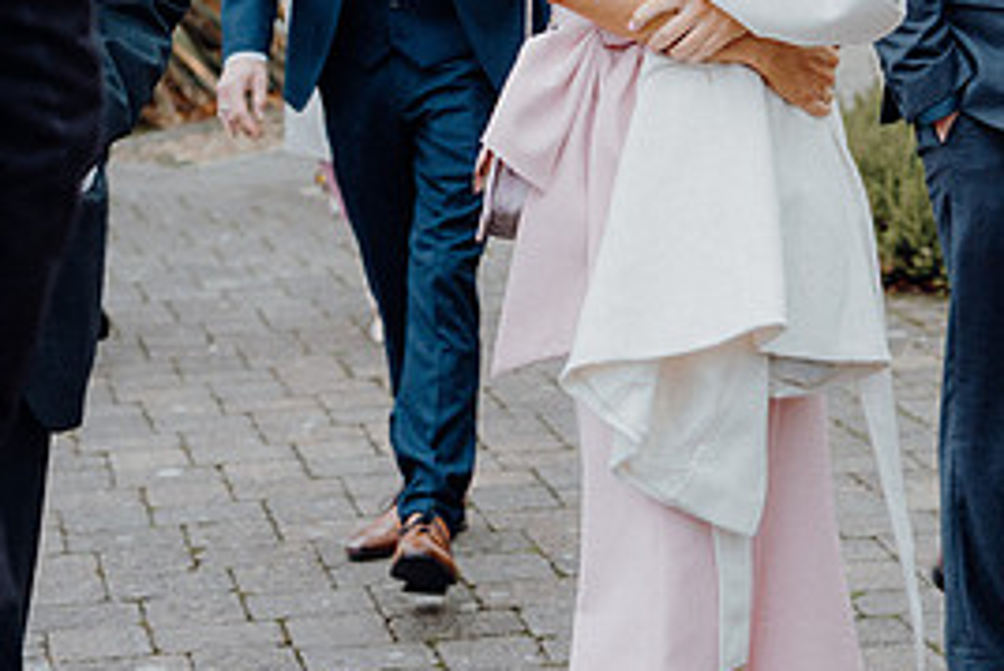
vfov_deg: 11.4
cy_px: 2
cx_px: 847
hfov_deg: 17.0
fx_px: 3320
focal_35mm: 119
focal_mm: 55
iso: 1250
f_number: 3.5
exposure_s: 1/200
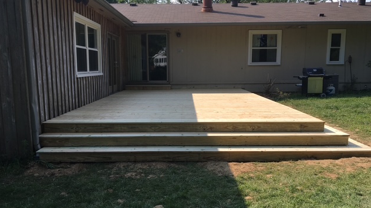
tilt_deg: -8.6
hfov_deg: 61.0
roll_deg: -0.2
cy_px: 112
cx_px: 184
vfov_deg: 36.6
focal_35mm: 32
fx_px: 315
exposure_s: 1/864
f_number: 2.2
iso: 25
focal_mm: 4.15
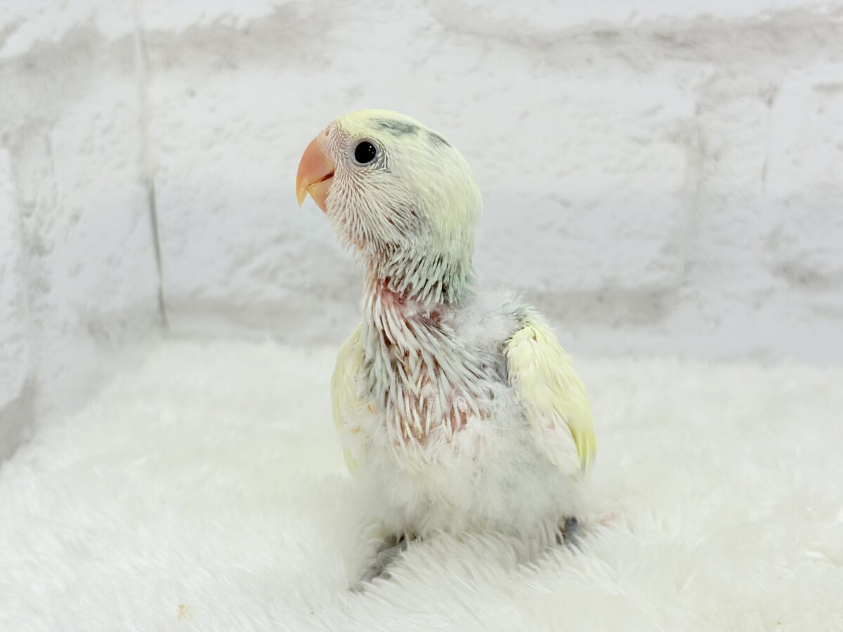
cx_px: 422
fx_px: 1266
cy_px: 316
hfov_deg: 36.8
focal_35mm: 52
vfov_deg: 28.0
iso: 50
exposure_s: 1/100
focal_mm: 5.96
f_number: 1.6
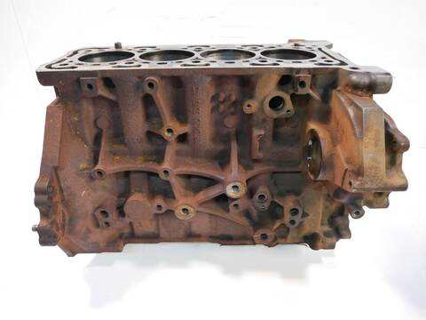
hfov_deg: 71.6
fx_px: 295
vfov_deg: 56.8
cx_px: 213
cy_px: 160
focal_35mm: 24
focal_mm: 12
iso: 1600
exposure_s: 1/60
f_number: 3.5
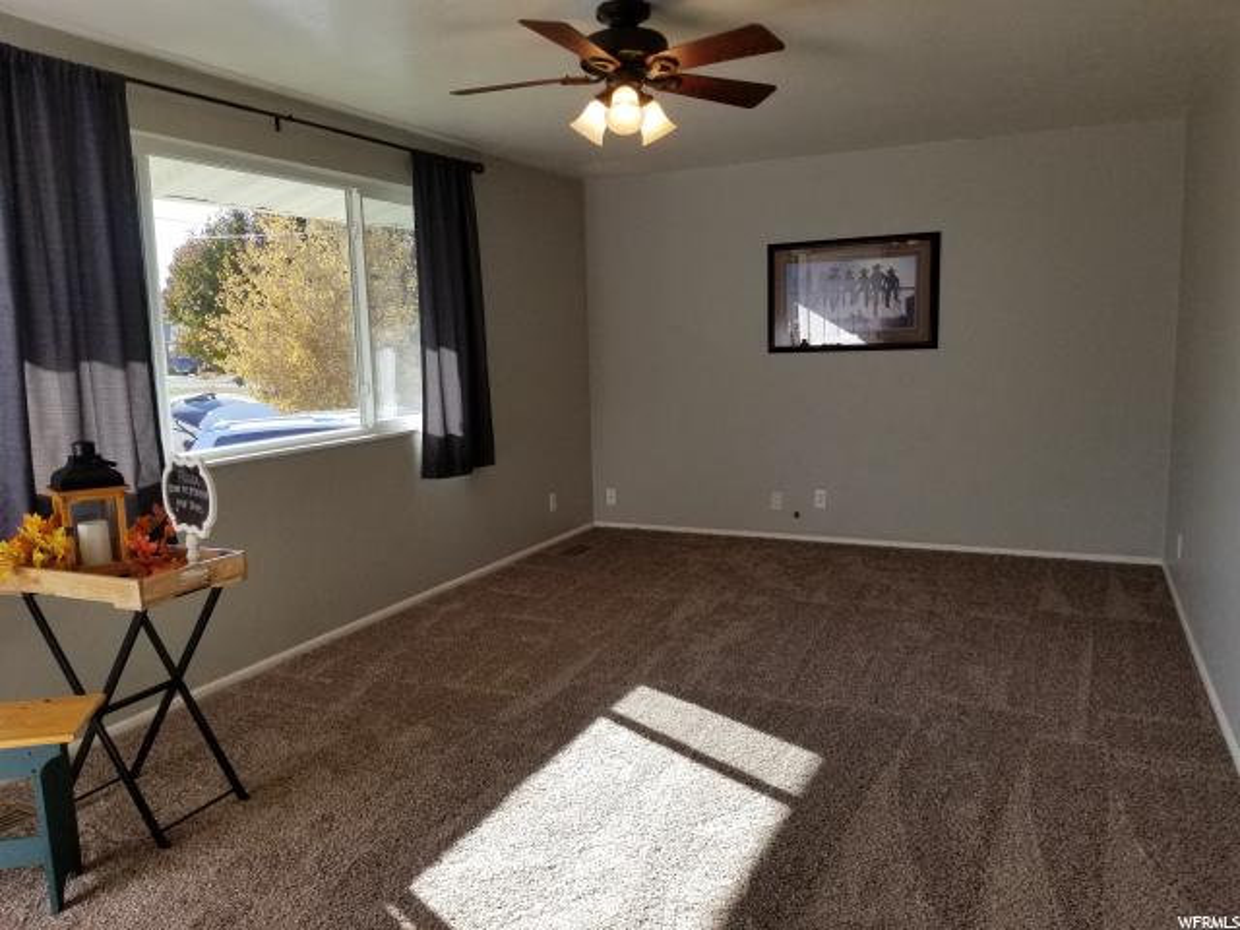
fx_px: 931
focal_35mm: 26
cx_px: 620
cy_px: 465
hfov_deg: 67.3
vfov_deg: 53.1
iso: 50
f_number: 1.7
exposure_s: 1/365
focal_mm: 4.25
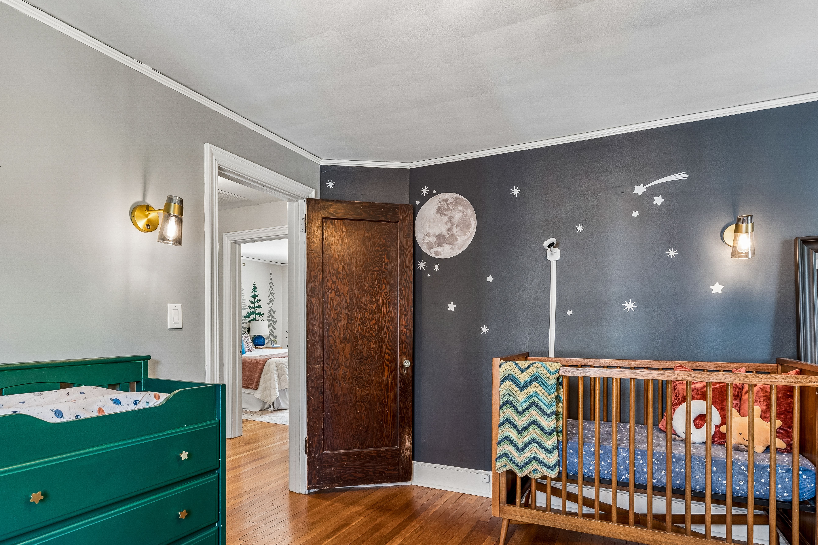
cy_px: 339
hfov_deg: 81.1
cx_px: 389
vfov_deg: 58.8
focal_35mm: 21
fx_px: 477
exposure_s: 1/3.33
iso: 250
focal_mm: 16
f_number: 6.3
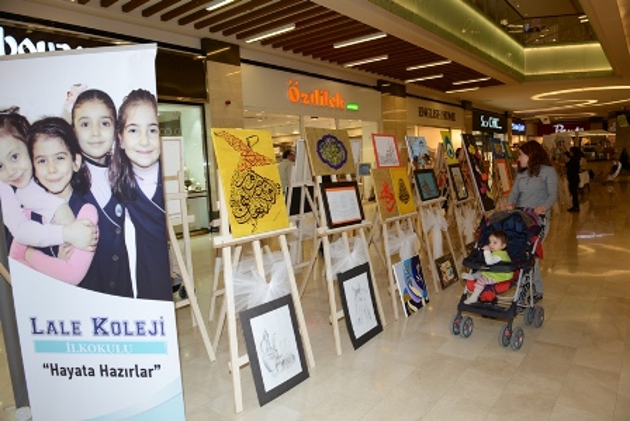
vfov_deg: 53.2
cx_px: 315
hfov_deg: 73.7
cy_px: 210
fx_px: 420
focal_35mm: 24
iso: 320
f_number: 5.6
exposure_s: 1/60
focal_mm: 24
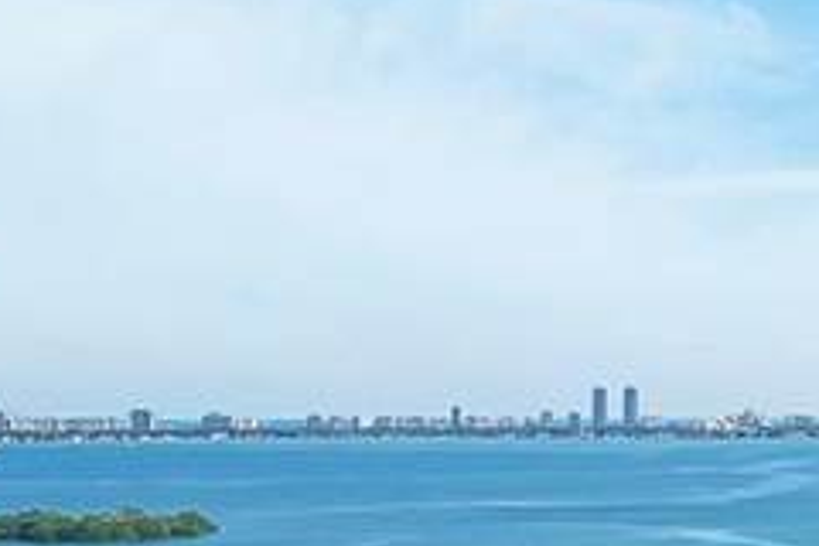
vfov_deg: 16.7
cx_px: 1153
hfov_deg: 22.0
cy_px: 561
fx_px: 1820
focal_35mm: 80
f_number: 8
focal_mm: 10
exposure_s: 1/250
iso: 100
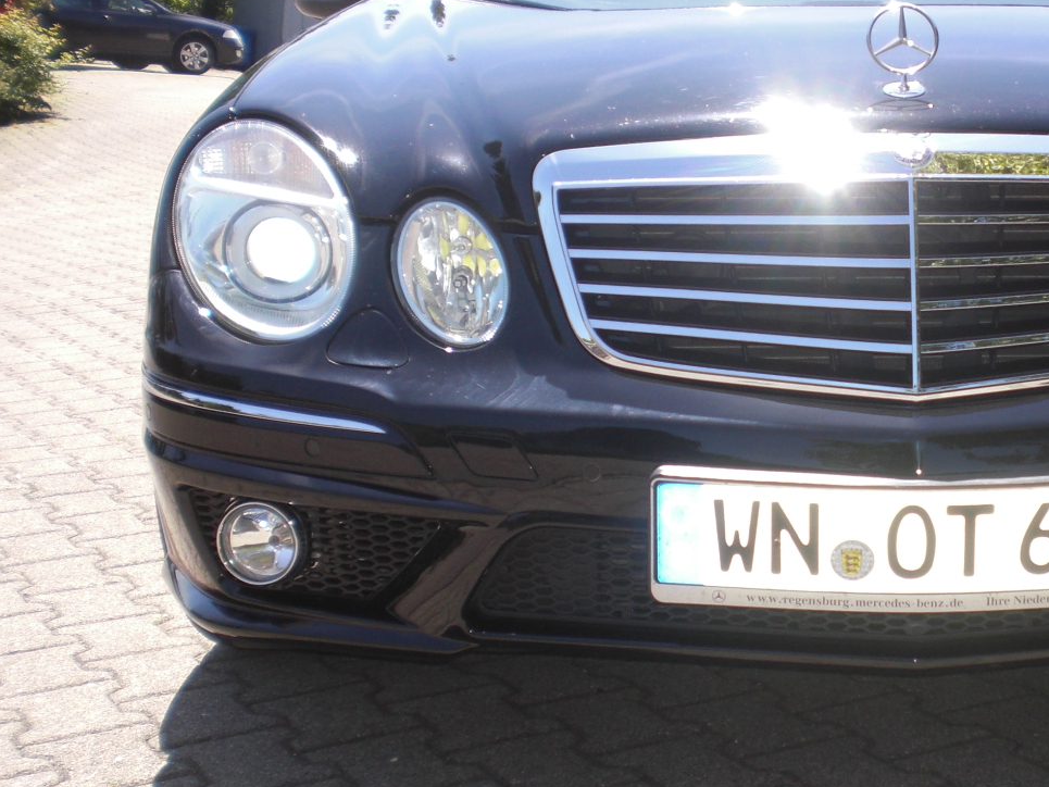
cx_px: 851
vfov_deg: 23.3
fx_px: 1909
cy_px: 399
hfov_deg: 29.9
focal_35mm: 63
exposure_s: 1/400
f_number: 3.1
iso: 64
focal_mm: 6.3
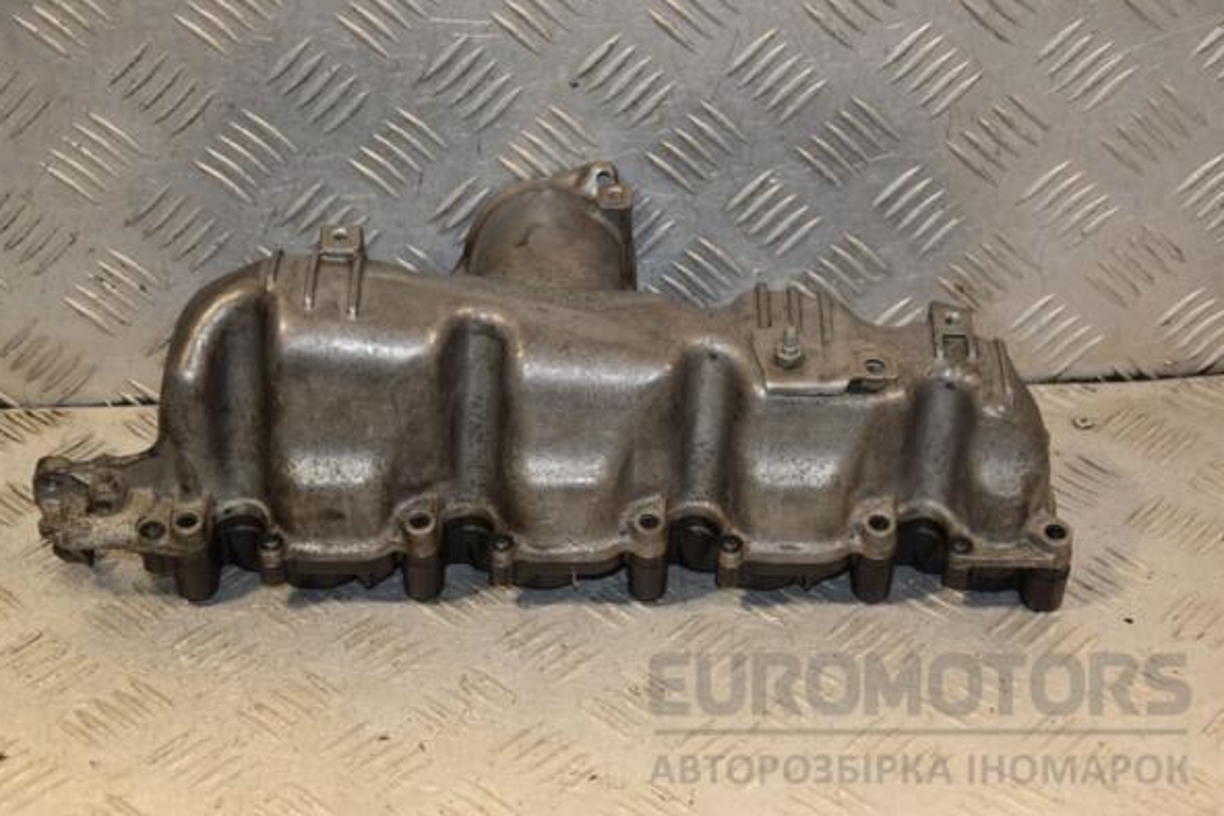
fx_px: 2584
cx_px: 610
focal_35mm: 76
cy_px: 409
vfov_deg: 18.0
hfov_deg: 26.6
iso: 800
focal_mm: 50
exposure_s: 1/200
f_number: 5.6
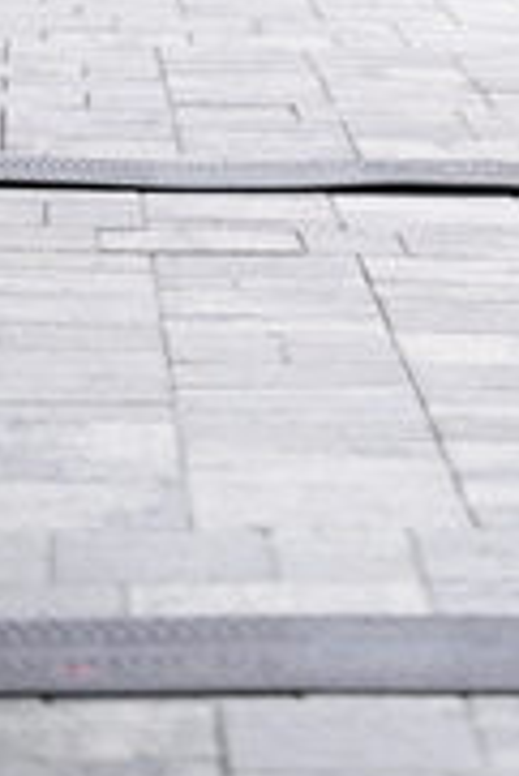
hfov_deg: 5.0
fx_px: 5957
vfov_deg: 7.4
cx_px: 774
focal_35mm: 276
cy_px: -317
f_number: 2.8
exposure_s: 1/1250
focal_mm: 91
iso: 1250
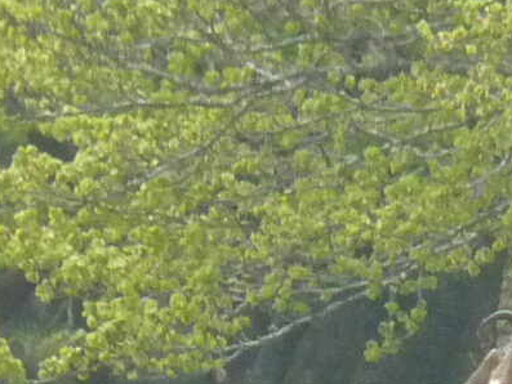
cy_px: 441
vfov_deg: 0.5
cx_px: 551
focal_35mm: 3134
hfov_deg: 0.6
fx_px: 46369
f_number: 5
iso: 400
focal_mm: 86.4
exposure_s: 1/250
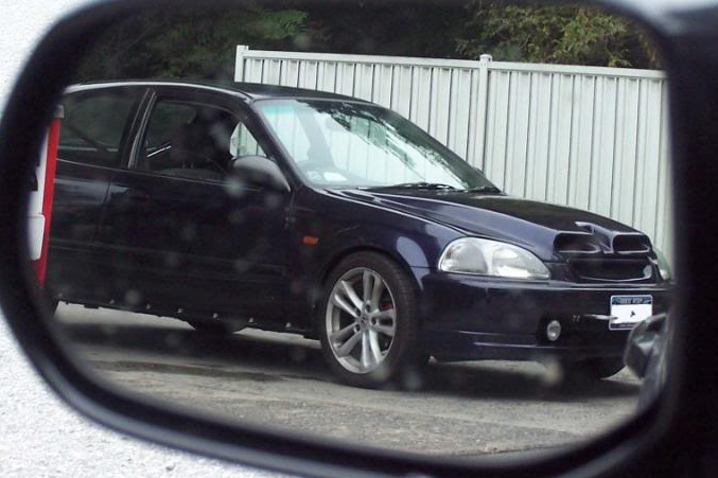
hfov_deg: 15.9
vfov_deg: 10.6
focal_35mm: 129
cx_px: 400
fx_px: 2572
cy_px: 212
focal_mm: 13.7
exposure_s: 1/45
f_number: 3.2
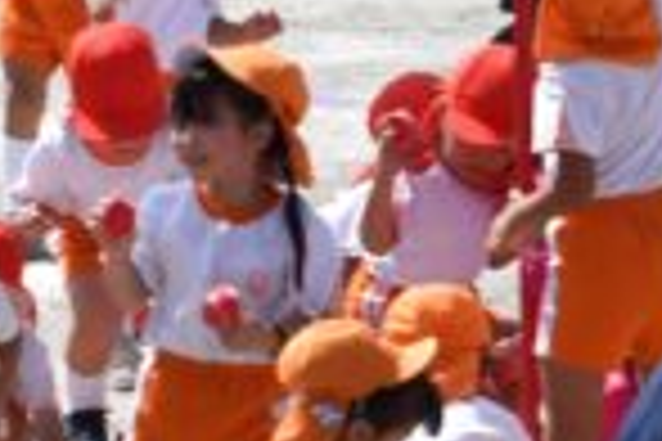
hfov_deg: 2.7
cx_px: 2081
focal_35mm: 750
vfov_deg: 1.8
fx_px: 13791
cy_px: 839
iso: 200
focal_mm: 72
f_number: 10
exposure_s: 1/400
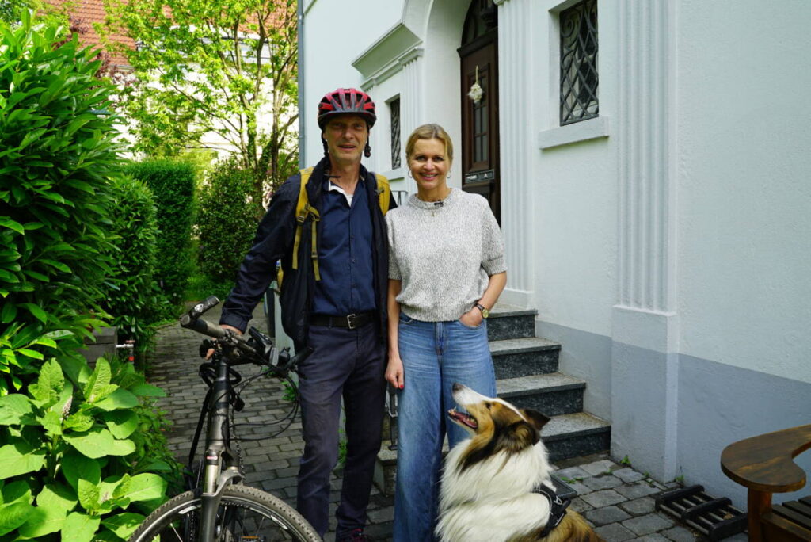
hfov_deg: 61.9
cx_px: 406
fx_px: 676
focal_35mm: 30
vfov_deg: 43.7
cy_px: 271
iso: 100
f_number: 7.1
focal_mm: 30
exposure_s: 1/80
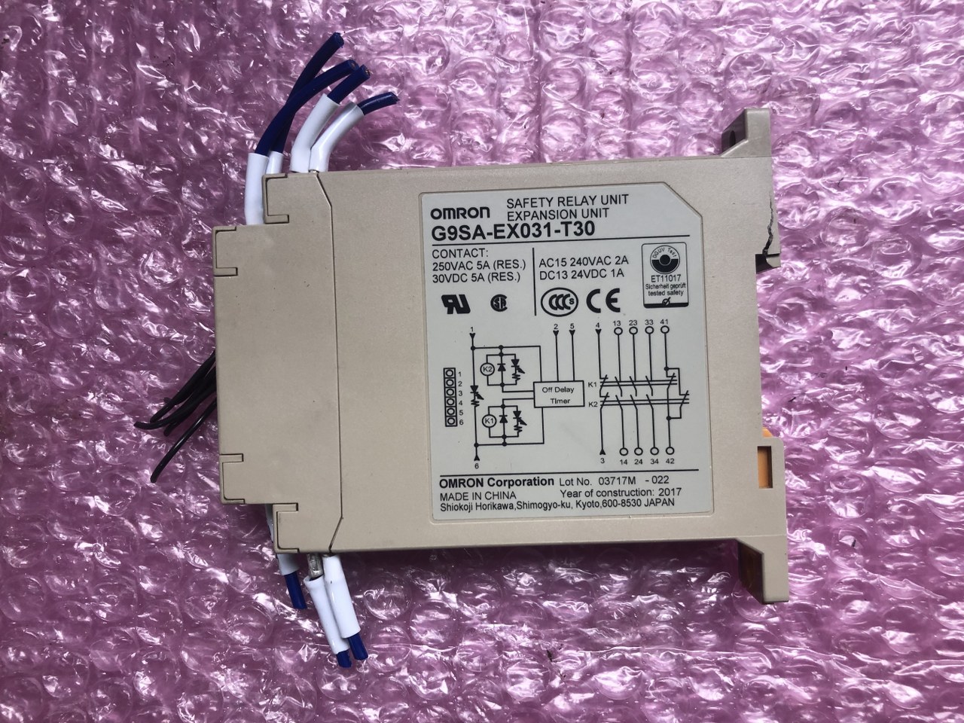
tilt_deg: -86.5
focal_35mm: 28
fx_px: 780
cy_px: 362
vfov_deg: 49.7
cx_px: 482
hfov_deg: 63.4
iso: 20
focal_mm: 3.99
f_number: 1.8
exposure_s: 1/30
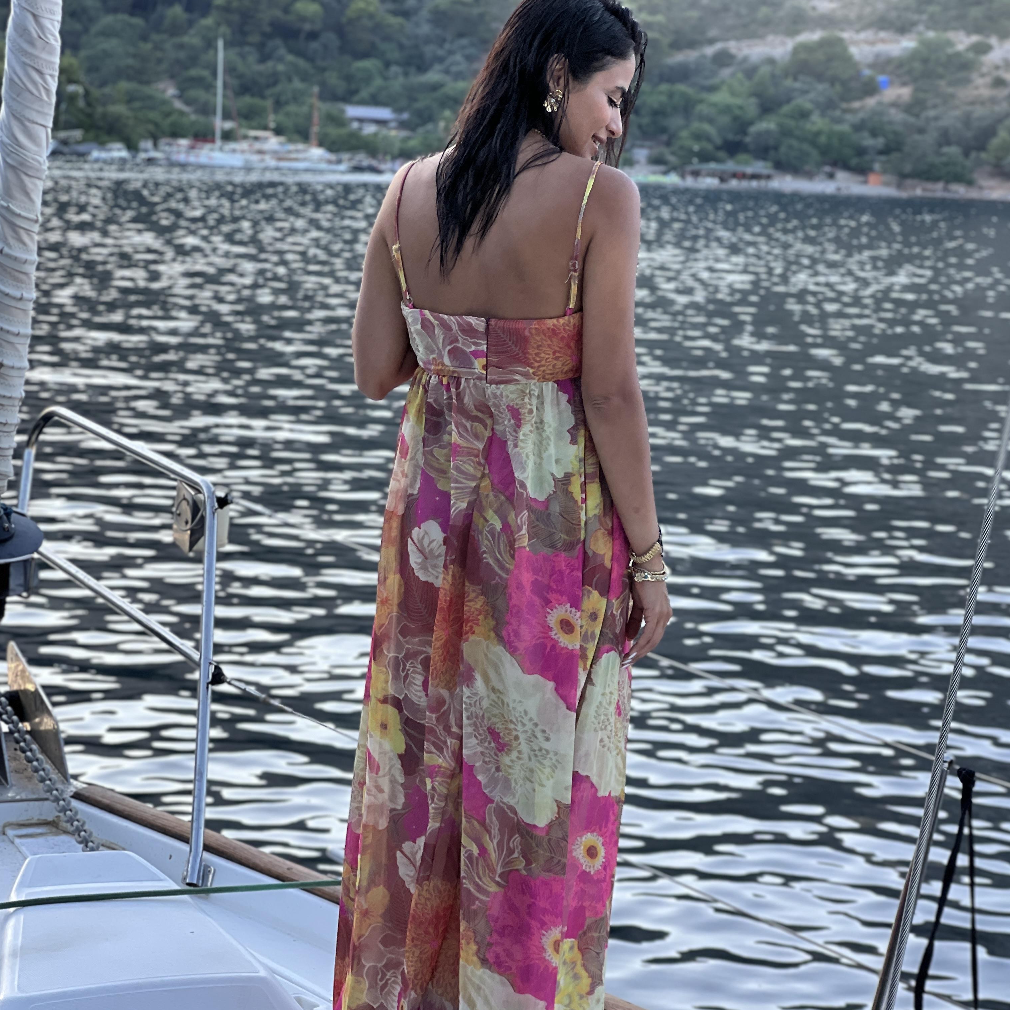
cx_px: 505
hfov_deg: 19.1
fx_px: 3004
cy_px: 509
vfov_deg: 19.1
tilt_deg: -5.1
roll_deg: -2.7
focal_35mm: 91
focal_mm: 9
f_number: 2.8
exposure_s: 1/121
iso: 50
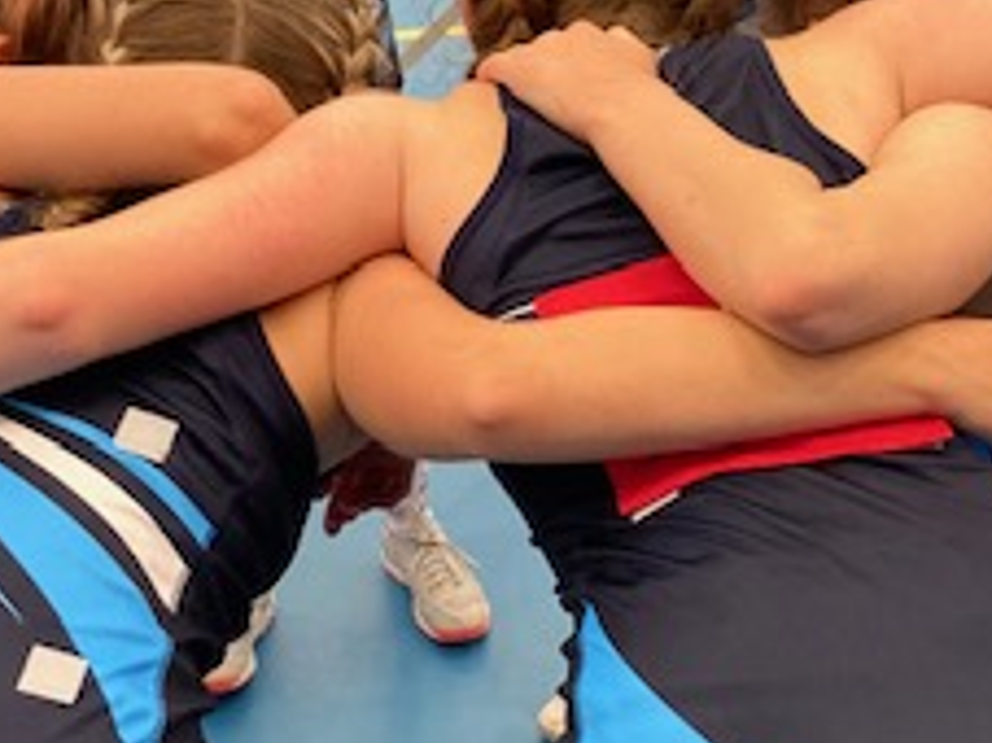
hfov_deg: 24.7
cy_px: 446
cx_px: 533
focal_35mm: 79
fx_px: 2263
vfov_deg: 18.6
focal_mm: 3.99
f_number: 1.8
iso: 100
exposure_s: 1/50
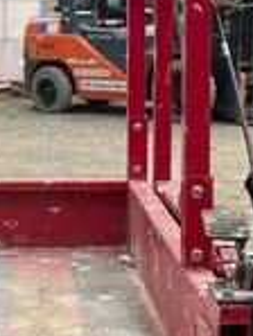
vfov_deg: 15.4
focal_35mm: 128
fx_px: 1246
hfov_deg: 11.5
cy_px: 105
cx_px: 25
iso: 50
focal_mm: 5.1
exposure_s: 1/871
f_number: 1.6
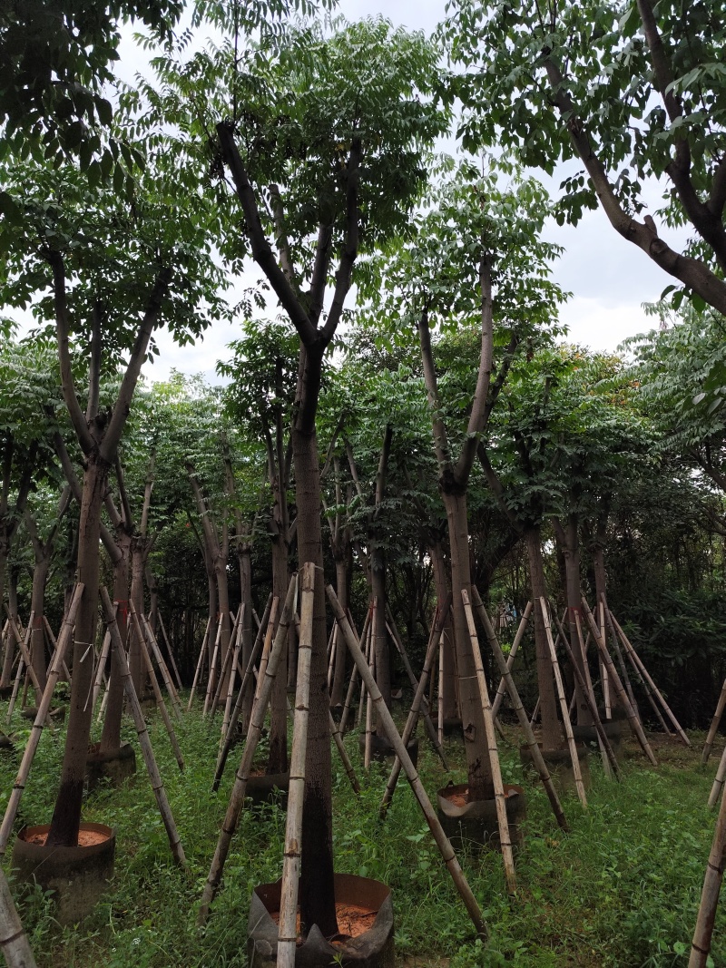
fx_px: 643
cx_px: 363
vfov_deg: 73.9
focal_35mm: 23
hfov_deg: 58.9
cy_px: 484
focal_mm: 6.19
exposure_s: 1/455
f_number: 1.65
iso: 50
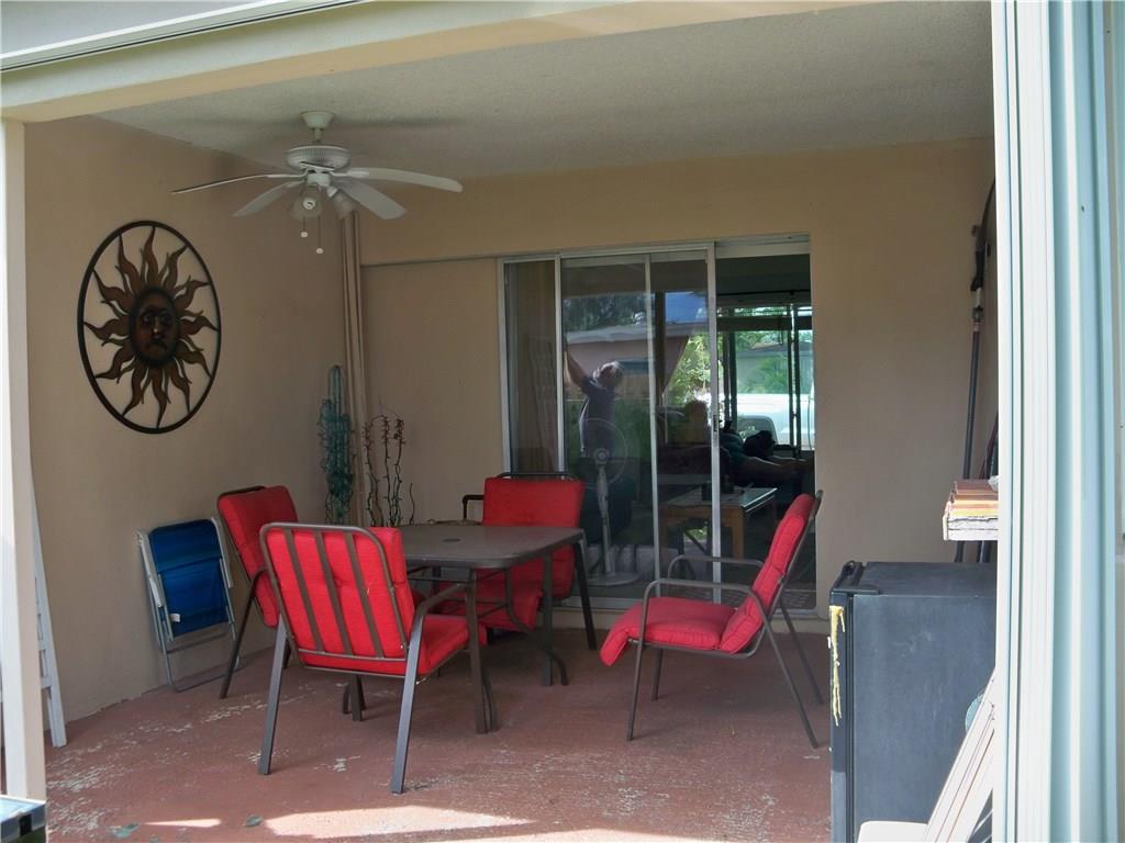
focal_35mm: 35
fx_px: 1137
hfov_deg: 52.6
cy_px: 422
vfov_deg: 40.7
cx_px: 562
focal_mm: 6.2
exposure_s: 1/125
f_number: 3.5
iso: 80
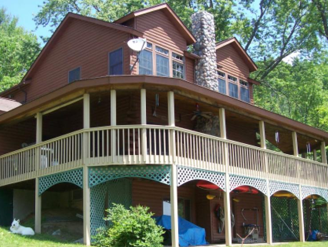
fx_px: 474
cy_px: 142
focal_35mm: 50
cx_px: 146
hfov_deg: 38.1
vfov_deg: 29.1
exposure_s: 1/403
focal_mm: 6
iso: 80
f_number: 2.7
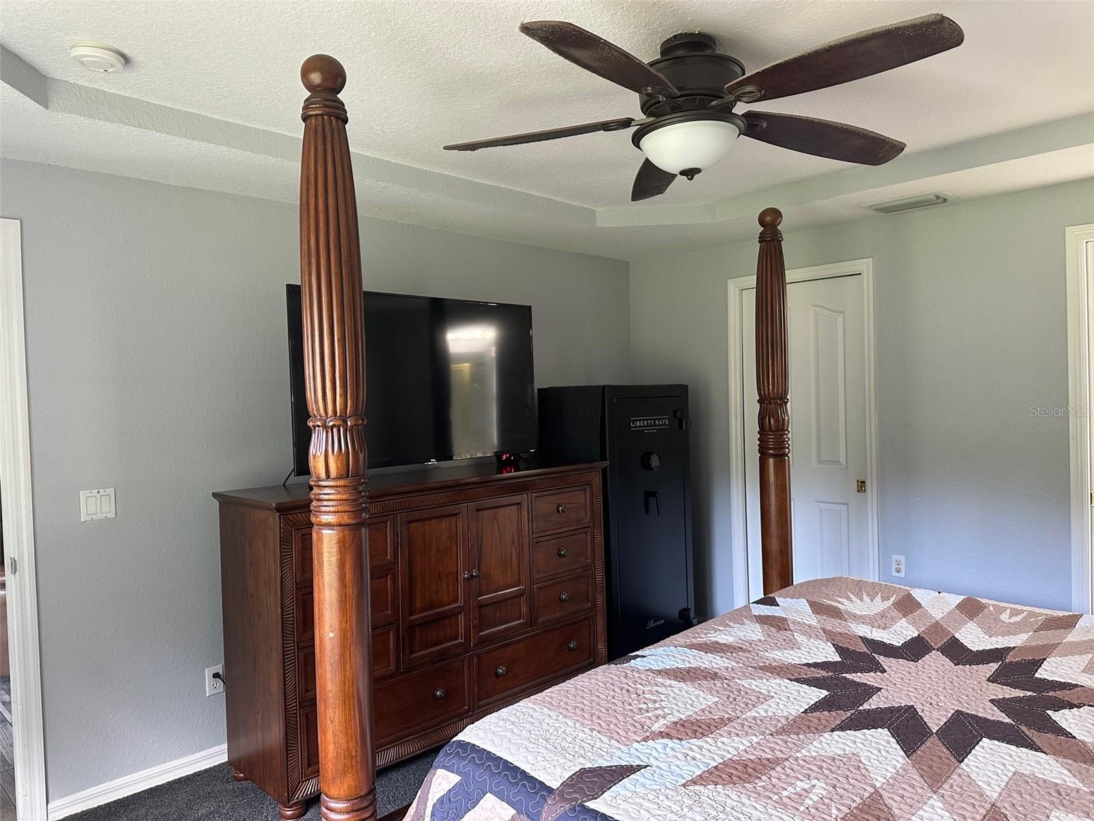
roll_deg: +1.1
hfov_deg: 71.6
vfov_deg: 56.8
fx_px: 758
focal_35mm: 24
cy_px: 410
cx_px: 547
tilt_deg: -2.0
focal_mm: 6.86
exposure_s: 1/60
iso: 200
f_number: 1.78
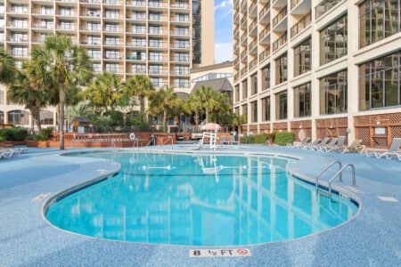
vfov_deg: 55.1
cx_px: 200
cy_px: 134
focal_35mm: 23
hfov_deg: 76.1
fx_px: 256
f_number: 5.6
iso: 100
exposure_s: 1/125
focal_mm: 11.5
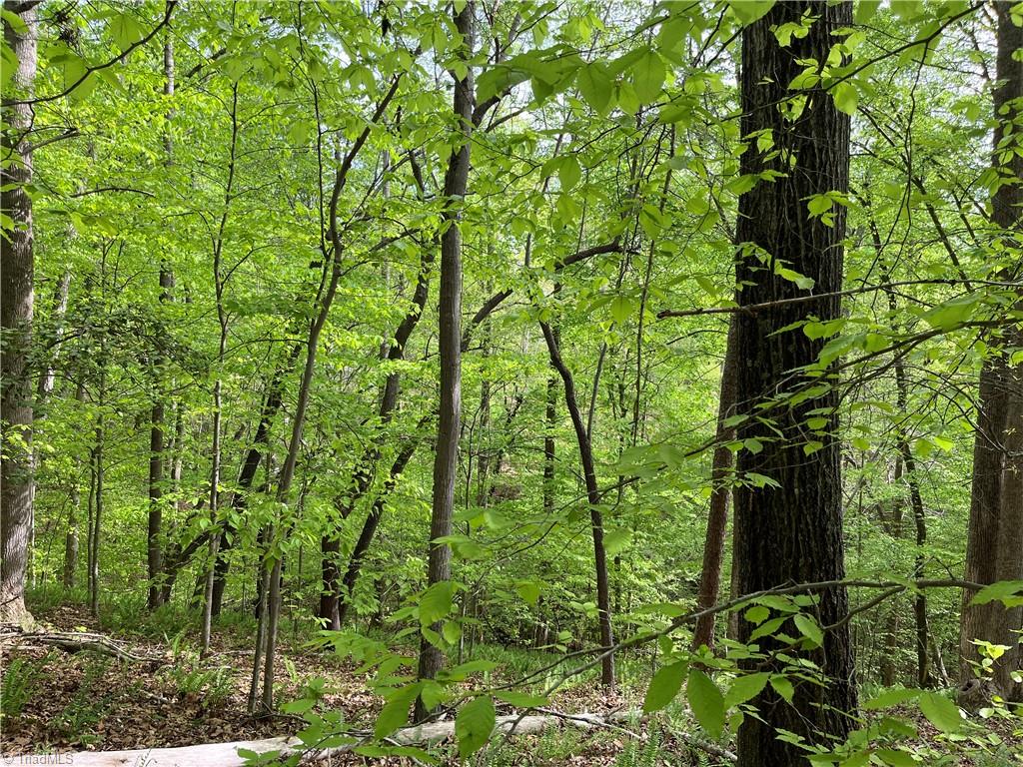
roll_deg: -2.1
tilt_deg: -2.7
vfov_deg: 53.1
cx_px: 512
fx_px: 768
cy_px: 384
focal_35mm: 26
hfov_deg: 67.3
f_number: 1.6
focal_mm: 5.1
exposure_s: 1/299
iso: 50
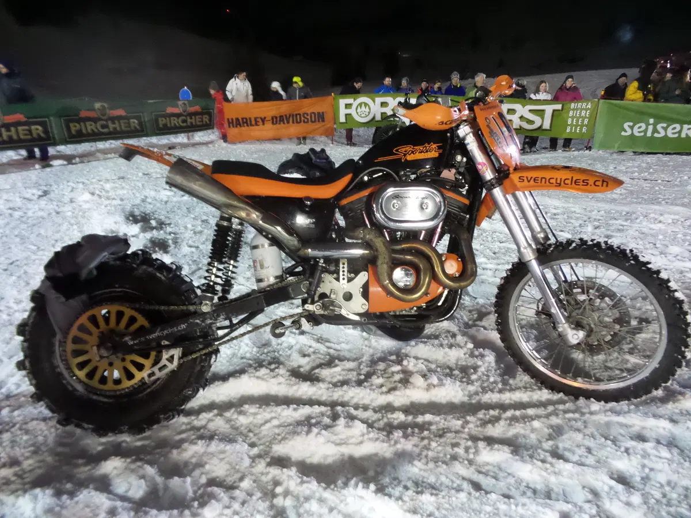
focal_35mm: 23
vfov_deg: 58.9
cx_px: 346
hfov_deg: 73.9
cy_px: 259
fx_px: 459
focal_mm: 4.1
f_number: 2.8
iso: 800
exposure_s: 1/15
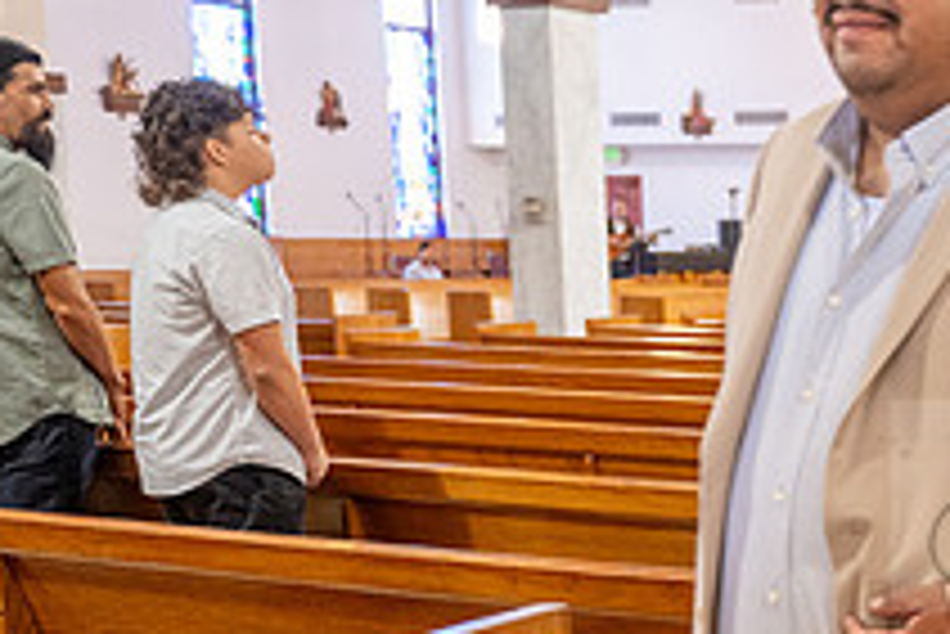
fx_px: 1743
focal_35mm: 66
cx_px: 1283
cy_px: 506
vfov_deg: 20.4
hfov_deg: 25.5
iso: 1600
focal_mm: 24
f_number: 2.8
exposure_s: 1/100
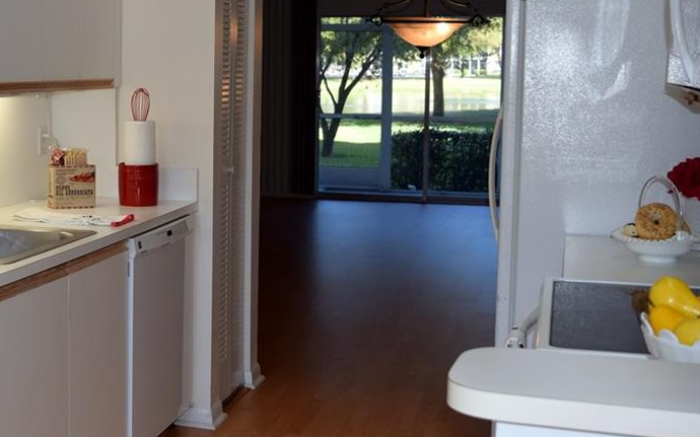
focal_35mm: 57
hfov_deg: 35.1
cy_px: 161
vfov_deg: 22.8
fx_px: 1083
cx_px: 184
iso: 400
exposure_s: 1/200
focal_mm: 25
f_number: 5
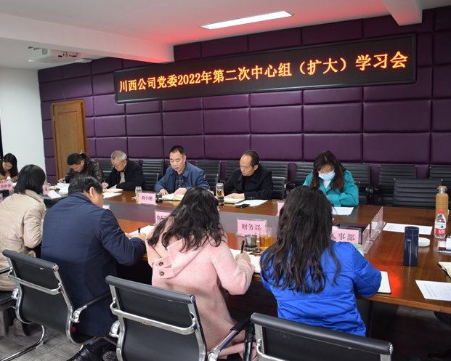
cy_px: 181
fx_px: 414
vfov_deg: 47.1
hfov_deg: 56.8
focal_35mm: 31
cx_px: 182
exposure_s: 1/20
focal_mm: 18
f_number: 3.5
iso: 500
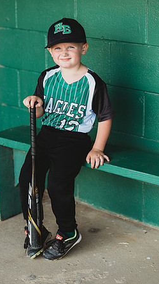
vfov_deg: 23.7
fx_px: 675
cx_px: 69
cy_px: 141
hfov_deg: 13.4
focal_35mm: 90
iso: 320
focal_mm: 85
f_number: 2.8
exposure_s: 1/250
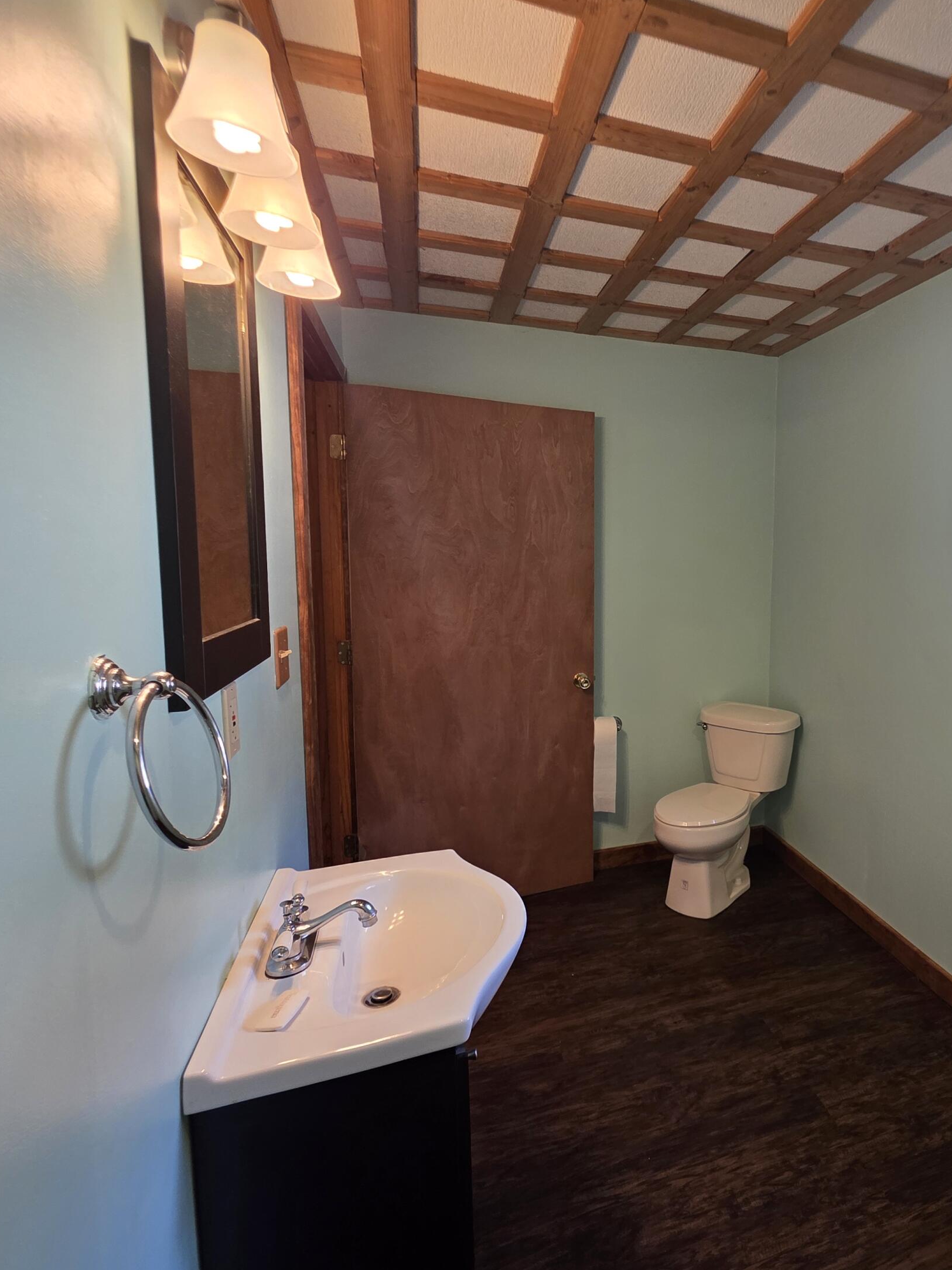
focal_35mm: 18
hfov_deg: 66.4
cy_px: 619
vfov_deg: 87.7
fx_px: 660
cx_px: 733
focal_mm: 2.2
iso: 125
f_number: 1.9
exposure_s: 1/120
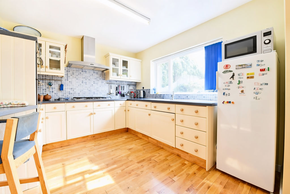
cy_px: 97
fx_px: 113
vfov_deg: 81.2
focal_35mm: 14
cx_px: 145
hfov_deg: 104.2
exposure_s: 1/15
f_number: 16
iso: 250
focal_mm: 14
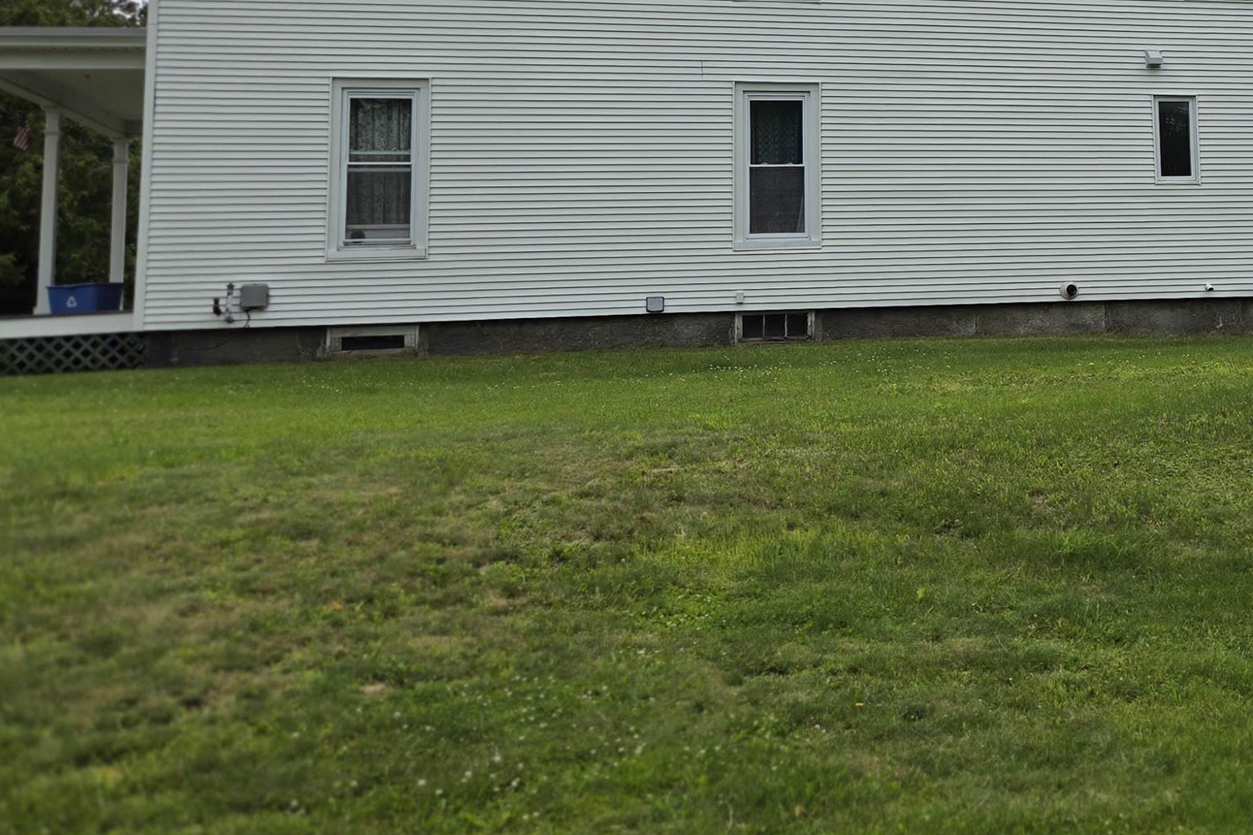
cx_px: 1154
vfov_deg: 26.6
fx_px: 1705
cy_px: 93
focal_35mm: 49
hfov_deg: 37.4
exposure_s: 1/2558
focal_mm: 5.4
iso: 25
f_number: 1.8
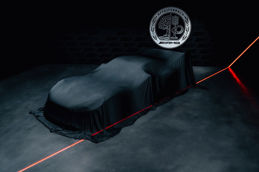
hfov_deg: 53.1
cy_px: 86
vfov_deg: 36.9
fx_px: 259
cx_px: 130
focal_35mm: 36
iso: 1000
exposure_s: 1/125
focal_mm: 36
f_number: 3.5
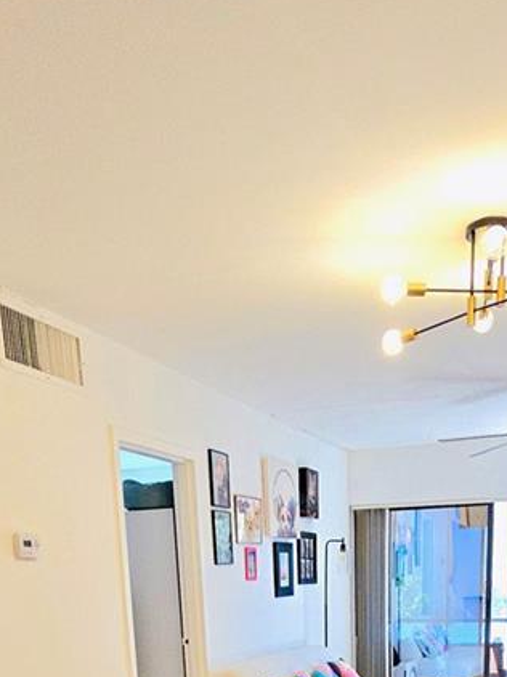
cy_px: 786
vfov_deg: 38.8
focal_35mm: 37
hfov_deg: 38.3
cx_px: 322
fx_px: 723
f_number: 2.2
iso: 64
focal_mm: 2.2
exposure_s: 1/60.2
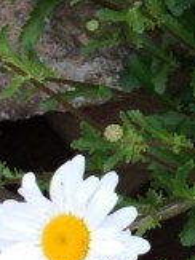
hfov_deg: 7.8
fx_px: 1369
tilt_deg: -60.5
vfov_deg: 10.8
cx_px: 371
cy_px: 0
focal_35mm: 182
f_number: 2.2
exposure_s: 1/217
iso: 32
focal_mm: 4.15
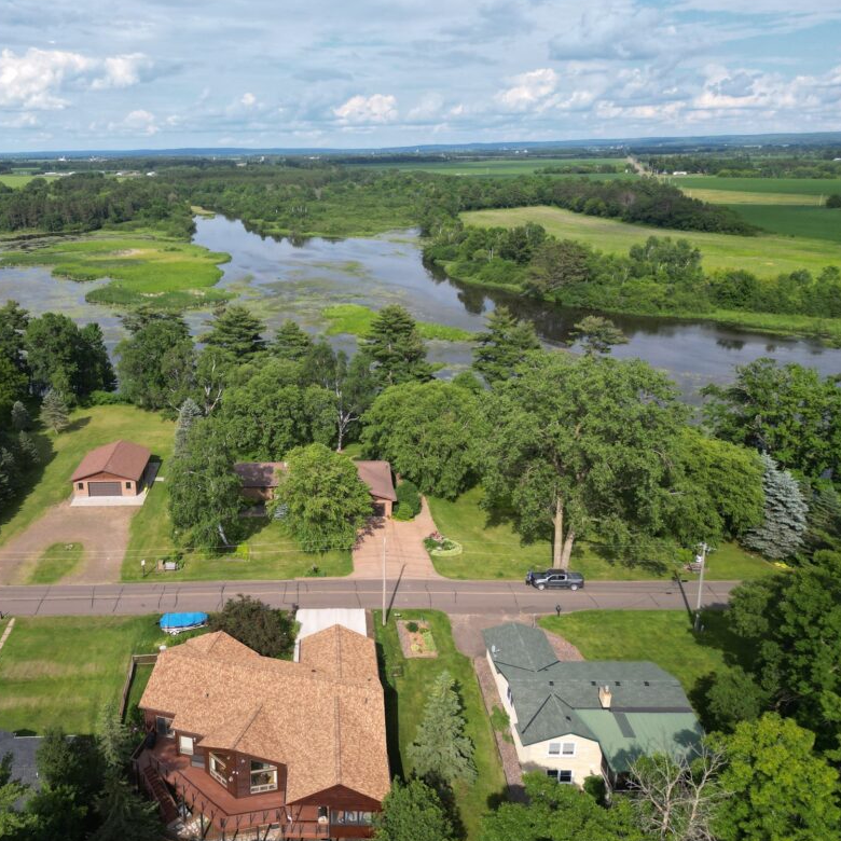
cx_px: 284
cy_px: 422
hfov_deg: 54.6
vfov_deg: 55.6
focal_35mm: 29
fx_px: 797
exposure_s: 1/2500
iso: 110
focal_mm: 6.72
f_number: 1.7
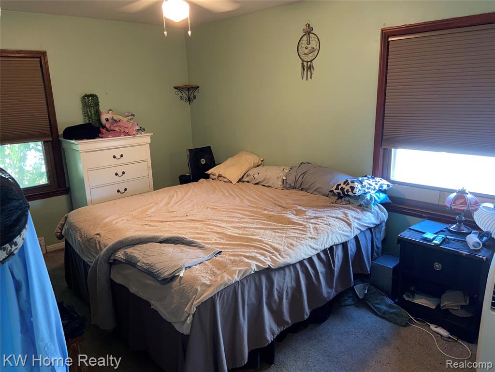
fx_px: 372
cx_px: 248
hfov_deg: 67.3
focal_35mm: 26
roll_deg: +2.3
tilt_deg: -14.1
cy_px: 186
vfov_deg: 53.1
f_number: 1.8
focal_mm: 4.25
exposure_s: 1/15
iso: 50
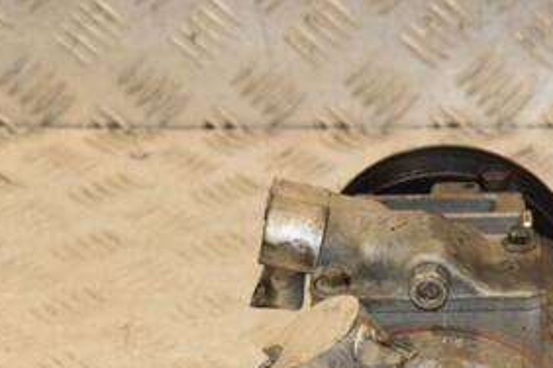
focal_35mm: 166
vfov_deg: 8.2
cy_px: 390
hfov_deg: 12.3
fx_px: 2550
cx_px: 449
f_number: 7.1
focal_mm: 52
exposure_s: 1/200
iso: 800
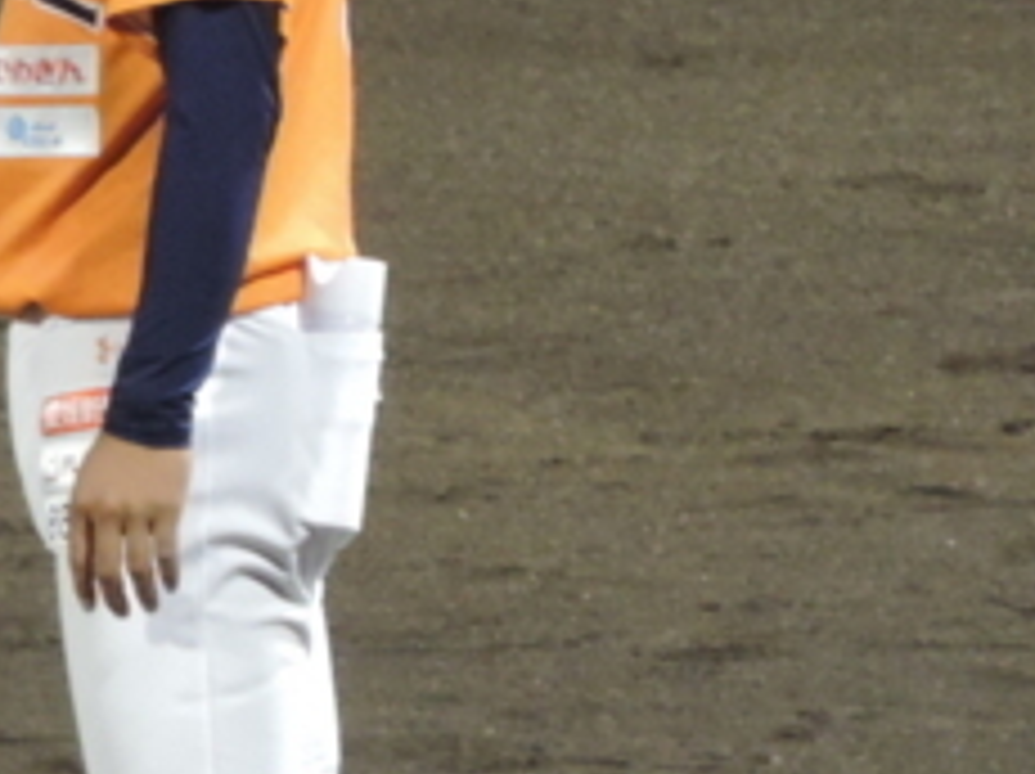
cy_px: 652
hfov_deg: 1.0
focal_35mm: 1914
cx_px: -500
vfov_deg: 0.8
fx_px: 57168
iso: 800
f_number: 4.9
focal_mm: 98.1
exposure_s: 1/50
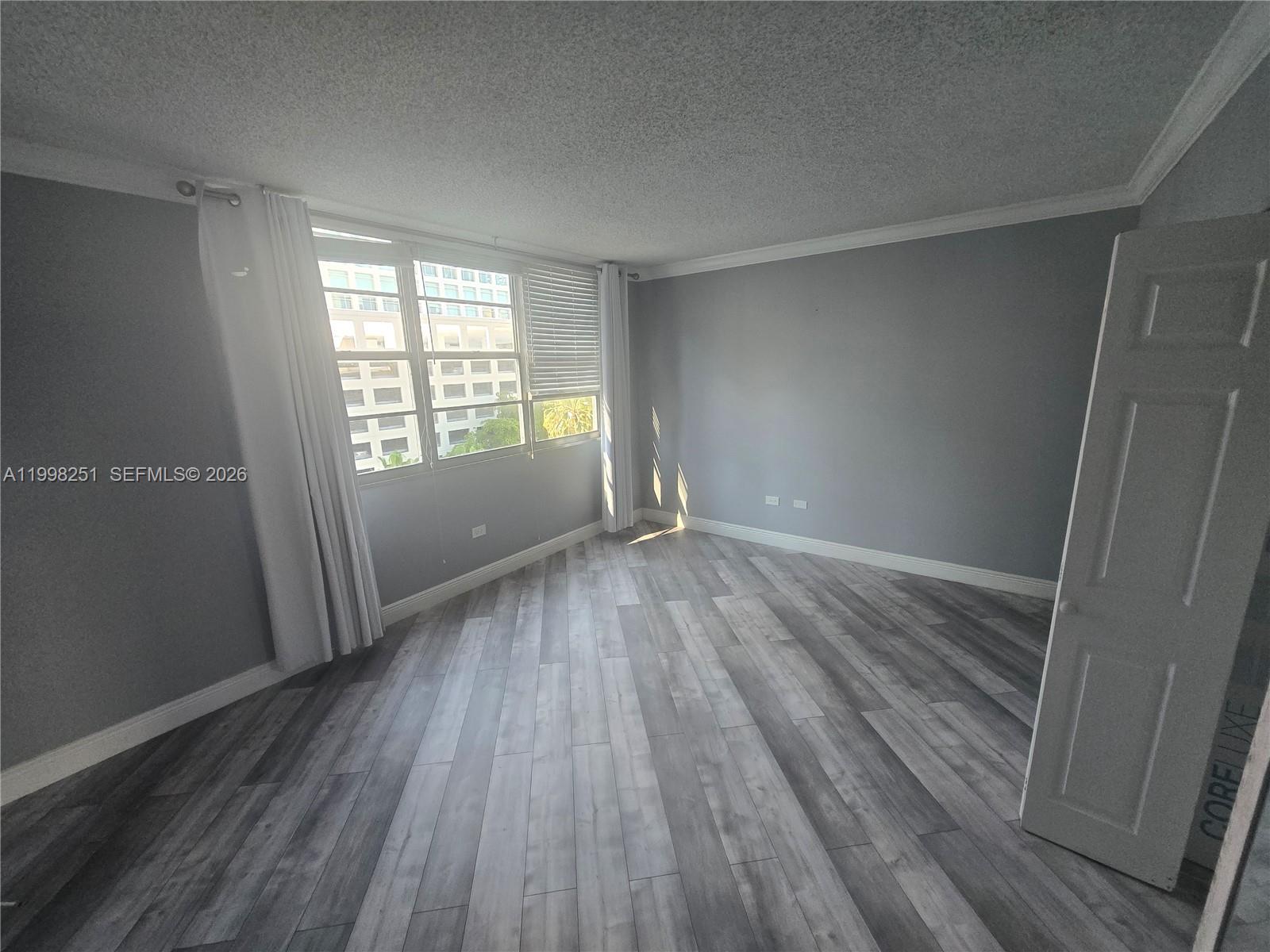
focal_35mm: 13
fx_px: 477
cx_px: 635
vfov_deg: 89.9
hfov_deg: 106.2
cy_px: 476
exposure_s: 1/60
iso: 125
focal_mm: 1.7
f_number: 2.2
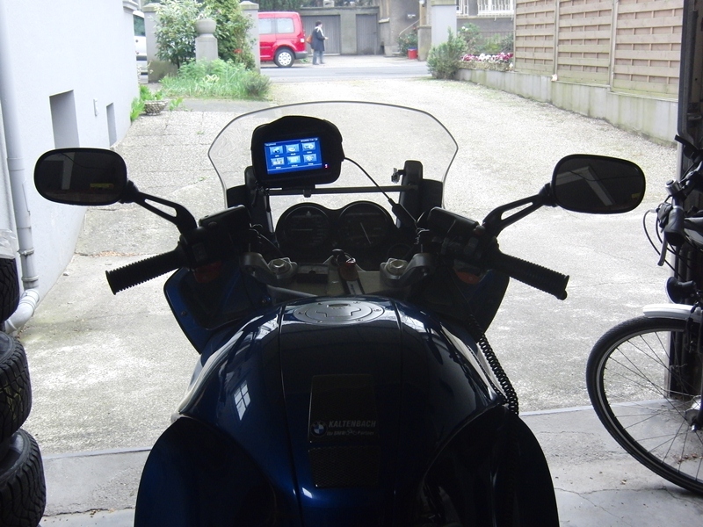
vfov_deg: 36.0
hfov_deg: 46.8
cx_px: 352
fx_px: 812
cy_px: 264
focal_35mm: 40
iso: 400
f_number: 3.8
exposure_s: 1/30
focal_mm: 7.1
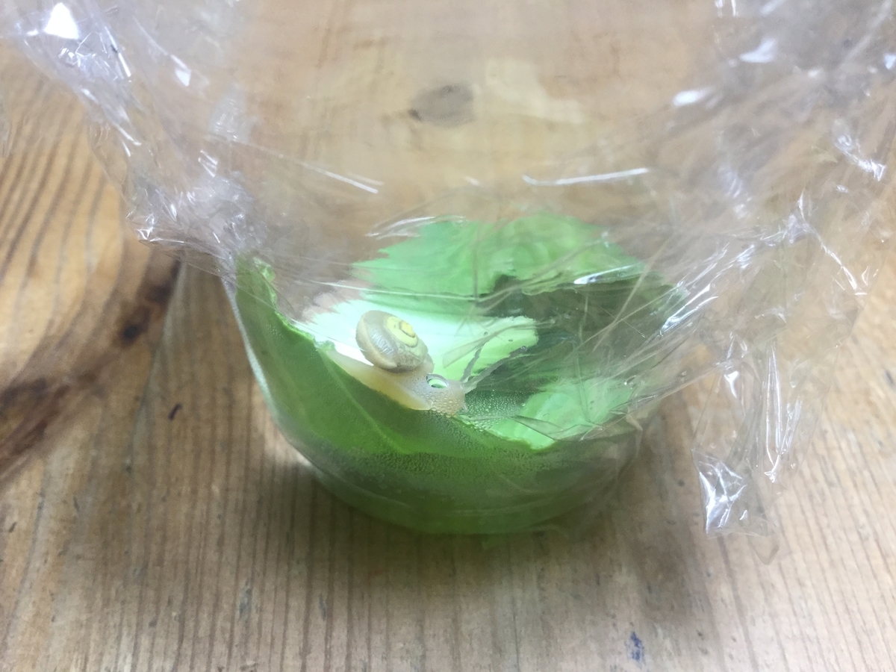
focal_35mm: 31
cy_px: 336
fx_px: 802
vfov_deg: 45.4
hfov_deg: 58.4
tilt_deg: -47.1
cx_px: 448
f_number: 2.4
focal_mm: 3.3
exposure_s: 1/30
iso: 80
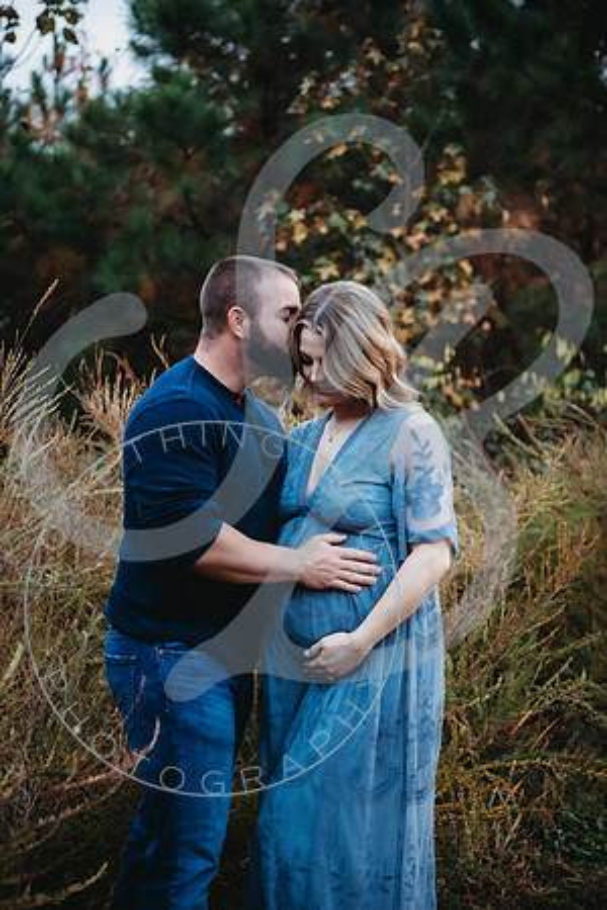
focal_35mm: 56
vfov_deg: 35.6
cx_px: 304
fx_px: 1416
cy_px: 455
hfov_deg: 24.2
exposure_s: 1/250
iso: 400
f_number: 2.8
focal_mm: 56
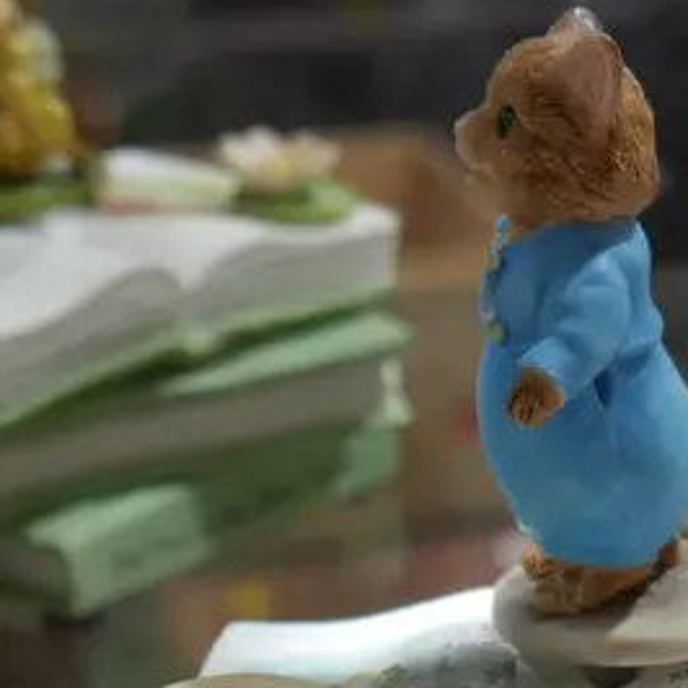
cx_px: 1019
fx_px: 3058
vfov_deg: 12.5
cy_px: 834
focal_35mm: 136
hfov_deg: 12.3
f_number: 4.5
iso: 400
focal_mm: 20
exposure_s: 1/60
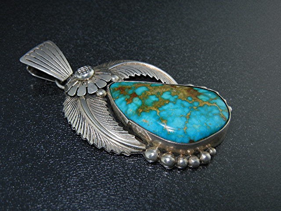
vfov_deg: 32.2
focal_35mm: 45
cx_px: 140
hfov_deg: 42.1
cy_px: 106
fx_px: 365
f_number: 7.6
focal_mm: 8.1
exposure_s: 1/30
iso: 490
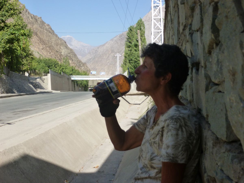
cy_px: 92
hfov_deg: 39.7
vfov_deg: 30.3
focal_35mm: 48
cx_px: 122
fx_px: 338
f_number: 4
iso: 160
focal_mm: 8.6
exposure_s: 1/500
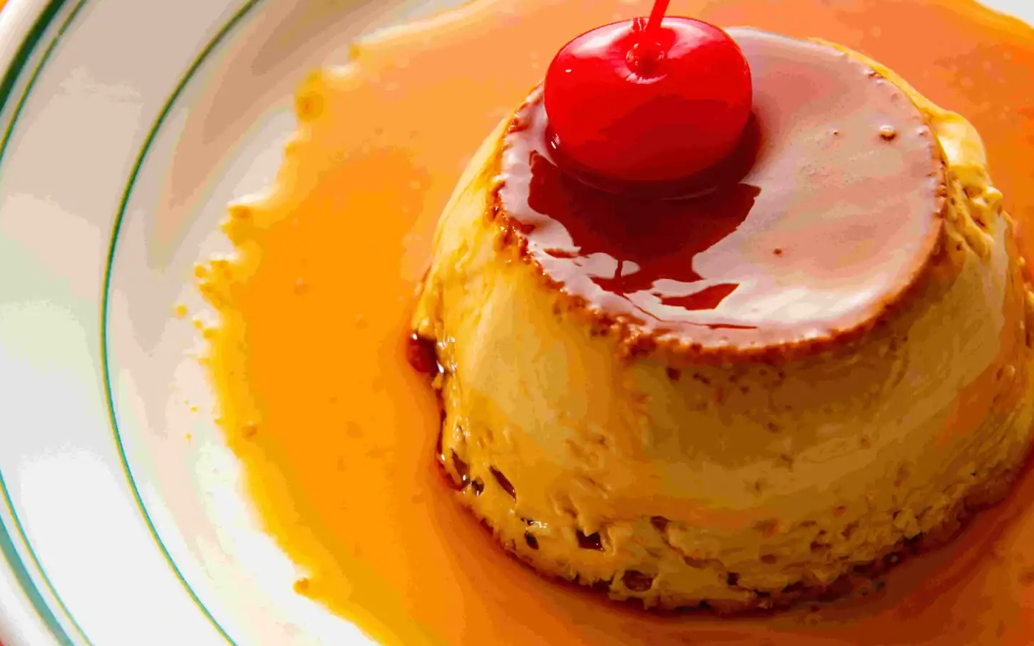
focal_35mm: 163
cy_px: 191
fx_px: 4594
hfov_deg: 12.8
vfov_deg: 8.0
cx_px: 514
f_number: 8
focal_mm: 120
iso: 200
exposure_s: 1/125
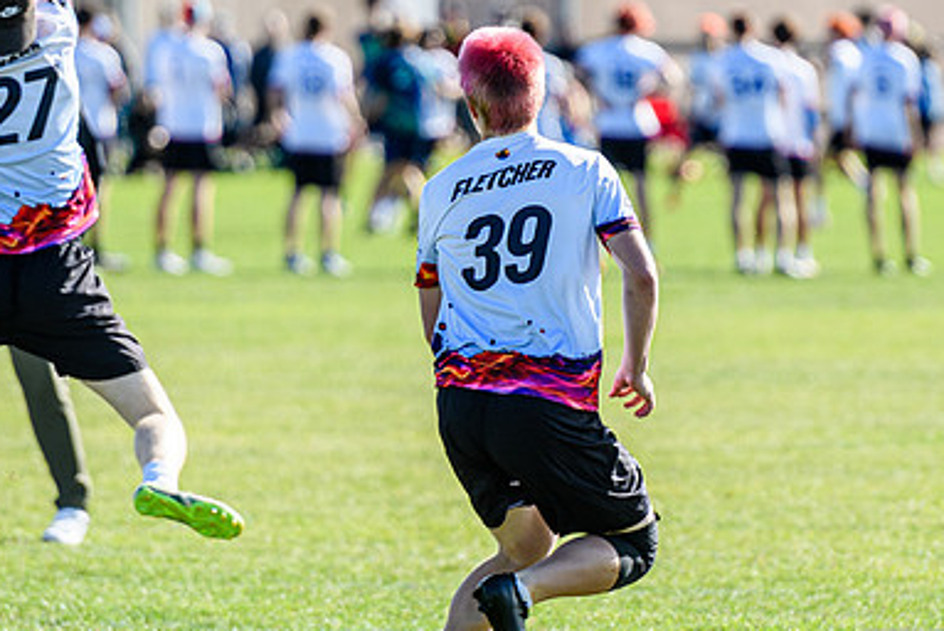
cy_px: 180
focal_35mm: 547
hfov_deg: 3.8
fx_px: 14354
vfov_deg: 2.5
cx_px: 472
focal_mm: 200
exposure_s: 1/1600
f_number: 3.2
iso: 160
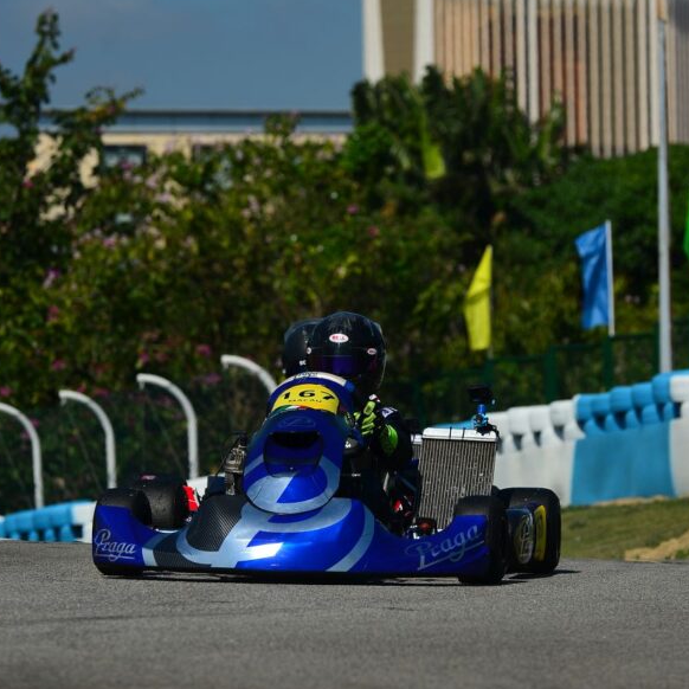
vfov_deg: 7.8
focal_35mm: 224
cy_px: 221
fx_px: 5044
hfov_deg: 7.8
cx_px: 347
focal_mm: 150
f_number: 4
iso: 100
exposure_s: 1/1600
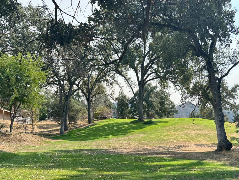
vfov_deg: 38.7
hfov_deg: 50.1
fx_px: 249
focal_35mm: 36
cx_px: 166
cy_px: 134
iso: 80
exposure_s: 1/1587
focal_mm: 6.86
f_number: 1.78
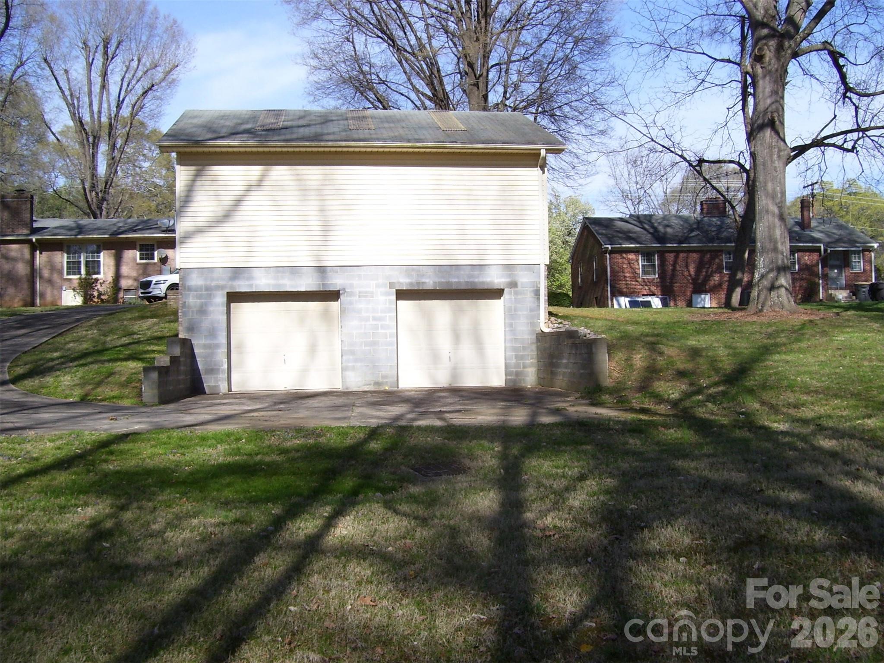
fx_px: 919
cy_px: 332
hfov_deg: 51.4
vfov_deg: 39.7
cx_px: 442
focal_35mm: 36
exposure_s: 1/500
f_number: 4.8
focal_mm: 6
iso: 80
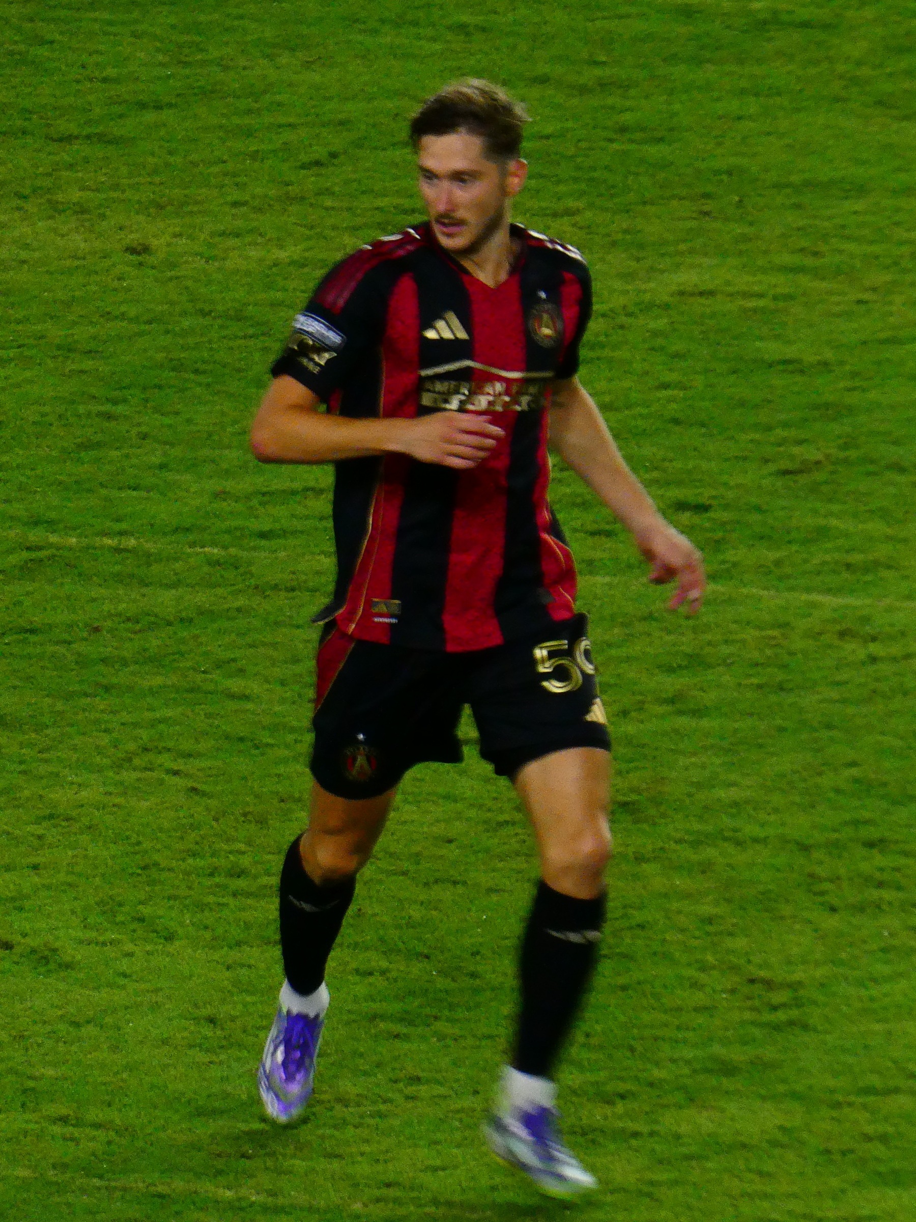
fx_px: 17641
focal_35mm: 500
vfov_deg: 4.0
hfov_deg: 3.0
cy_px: 611
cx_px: 458
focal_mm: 89.6
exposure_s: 1/125
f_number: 6
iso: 500
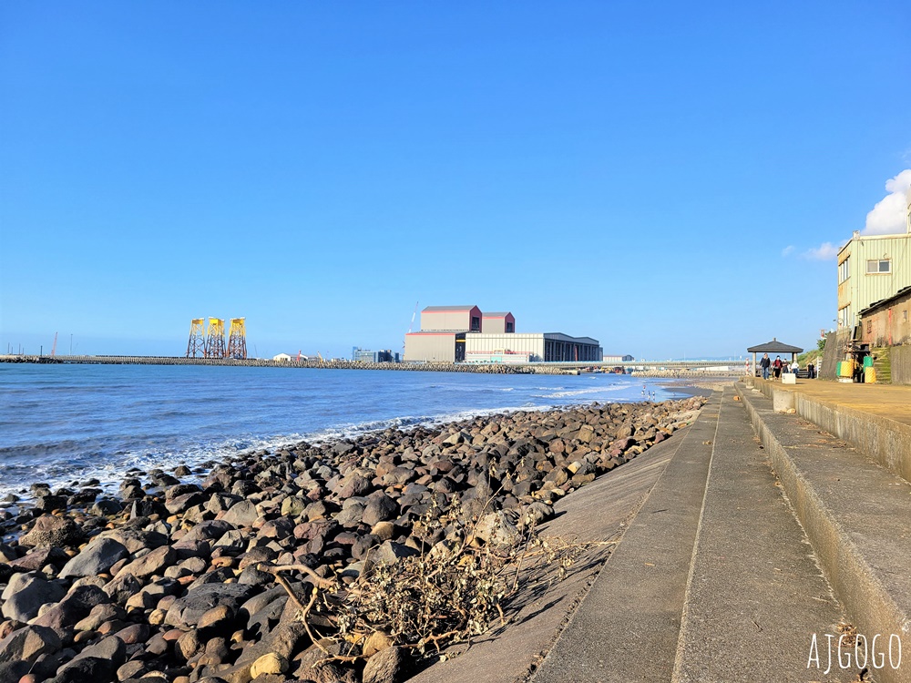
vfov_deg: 53.1
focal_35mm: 26
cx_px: 456
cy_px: 342
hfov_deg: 67.3
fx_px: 684
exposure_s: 1/2140
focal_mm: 5.4
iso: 40
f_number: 1.8
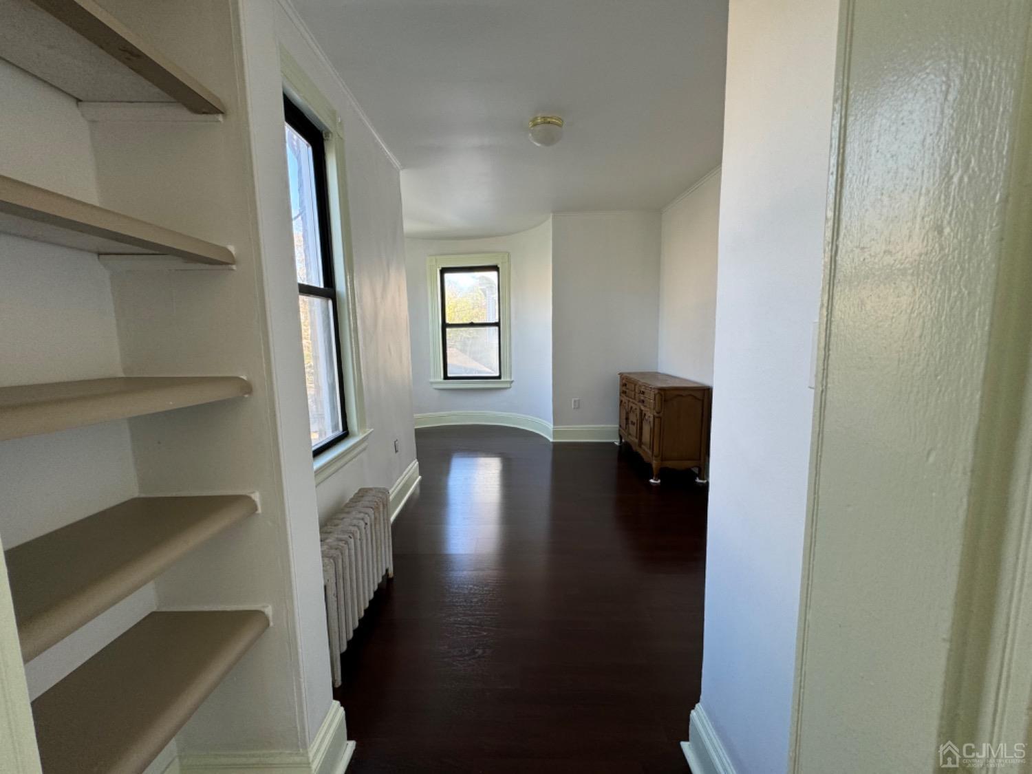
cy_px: 387
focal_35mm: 14
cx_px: 516
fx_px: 417
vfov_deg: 85.7
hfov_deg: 102.1
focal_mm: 2.22
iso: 64
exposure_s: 1/99
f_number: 2.2
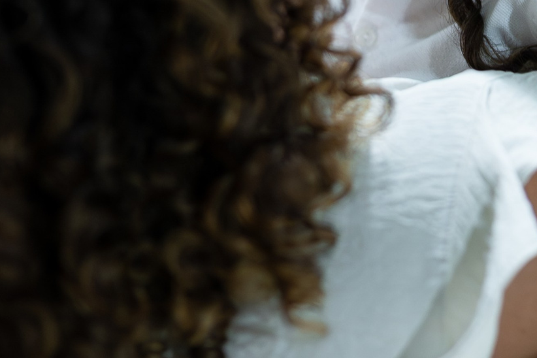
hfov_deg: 18.5
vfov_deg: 12.3
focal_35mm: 109
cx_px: 478
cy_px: -84
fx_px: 1626
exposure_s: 1/200
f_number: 2
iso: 3200
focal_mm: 35
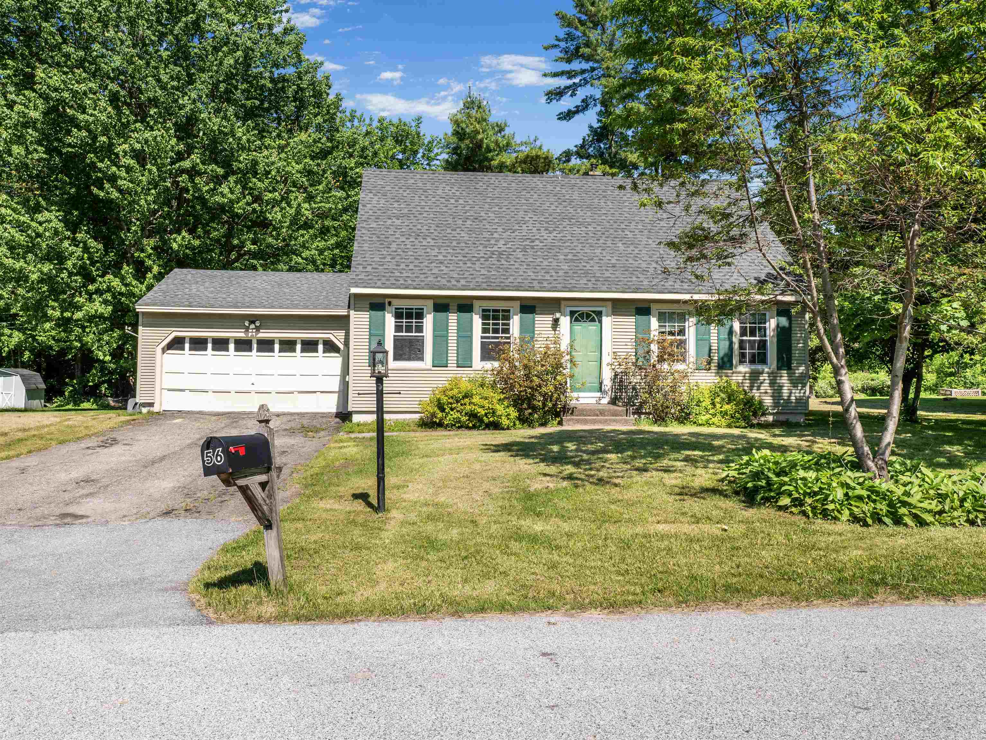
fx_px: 741
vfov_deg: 53.1
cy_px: 370
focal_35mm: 26
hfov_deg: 67.3
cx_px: 493
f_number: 8
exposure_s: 1/500
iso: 200
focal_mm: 13
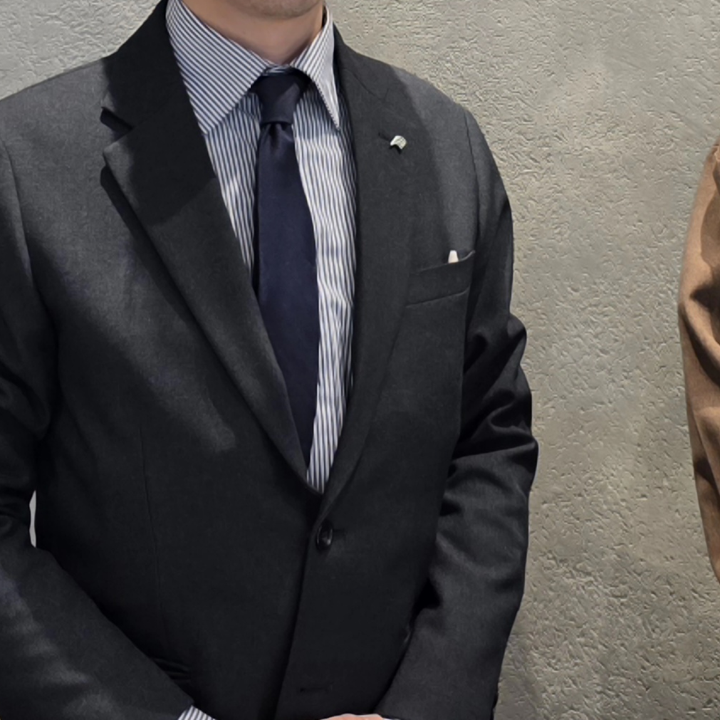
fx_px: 1365
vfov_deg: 29.0
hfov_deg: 28.2
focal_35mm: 58
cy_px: 157
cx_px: 676
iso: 125
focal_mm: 6.3
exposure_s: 1/101
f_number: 1.7
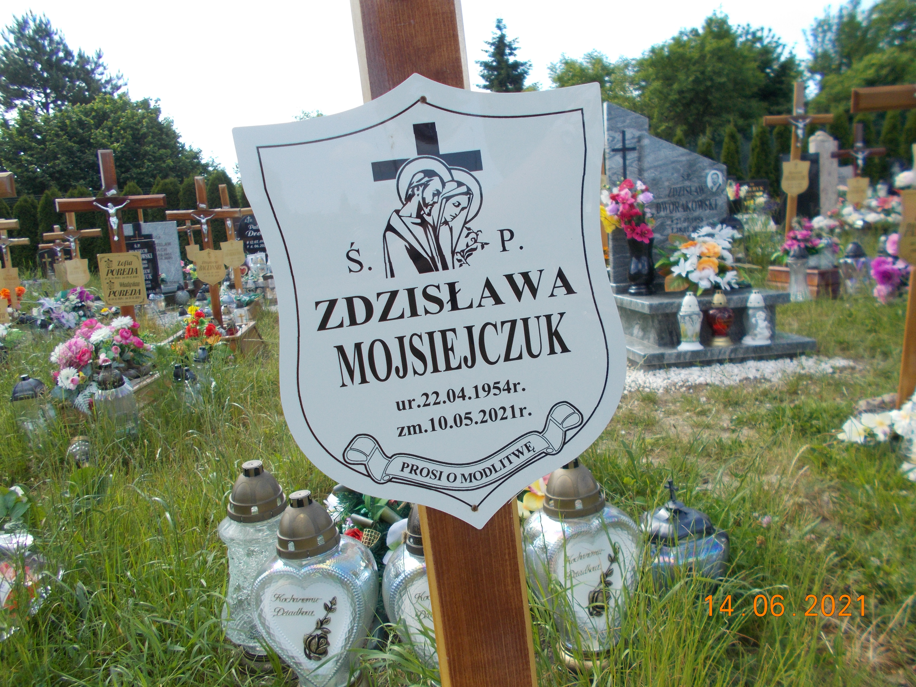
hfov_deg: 67.3
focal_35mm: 26
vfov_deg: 53.1
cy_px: 344
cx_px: 458
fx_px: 688
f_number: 3.2
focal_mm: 4.6
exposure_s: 1/400
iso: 80
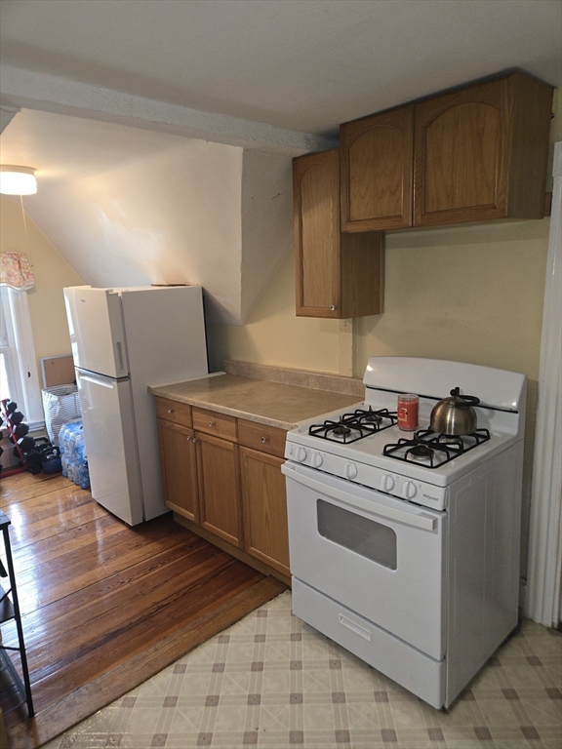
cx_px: 281
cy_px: 374
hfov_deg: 58.9
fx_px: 498
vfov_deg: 73.9
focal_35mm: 23
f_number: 1.8
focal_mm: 5.4
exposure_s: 1/60
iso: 125
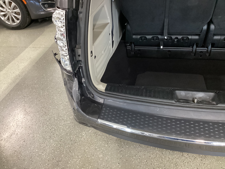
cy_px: 84
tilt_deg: -39.1
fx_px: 201
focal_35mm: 31
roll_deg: +4.7
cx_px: 112
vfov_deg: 45.4
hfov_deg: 58.4
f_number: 2.4
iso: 320
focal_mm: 3.3
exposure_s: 1/25
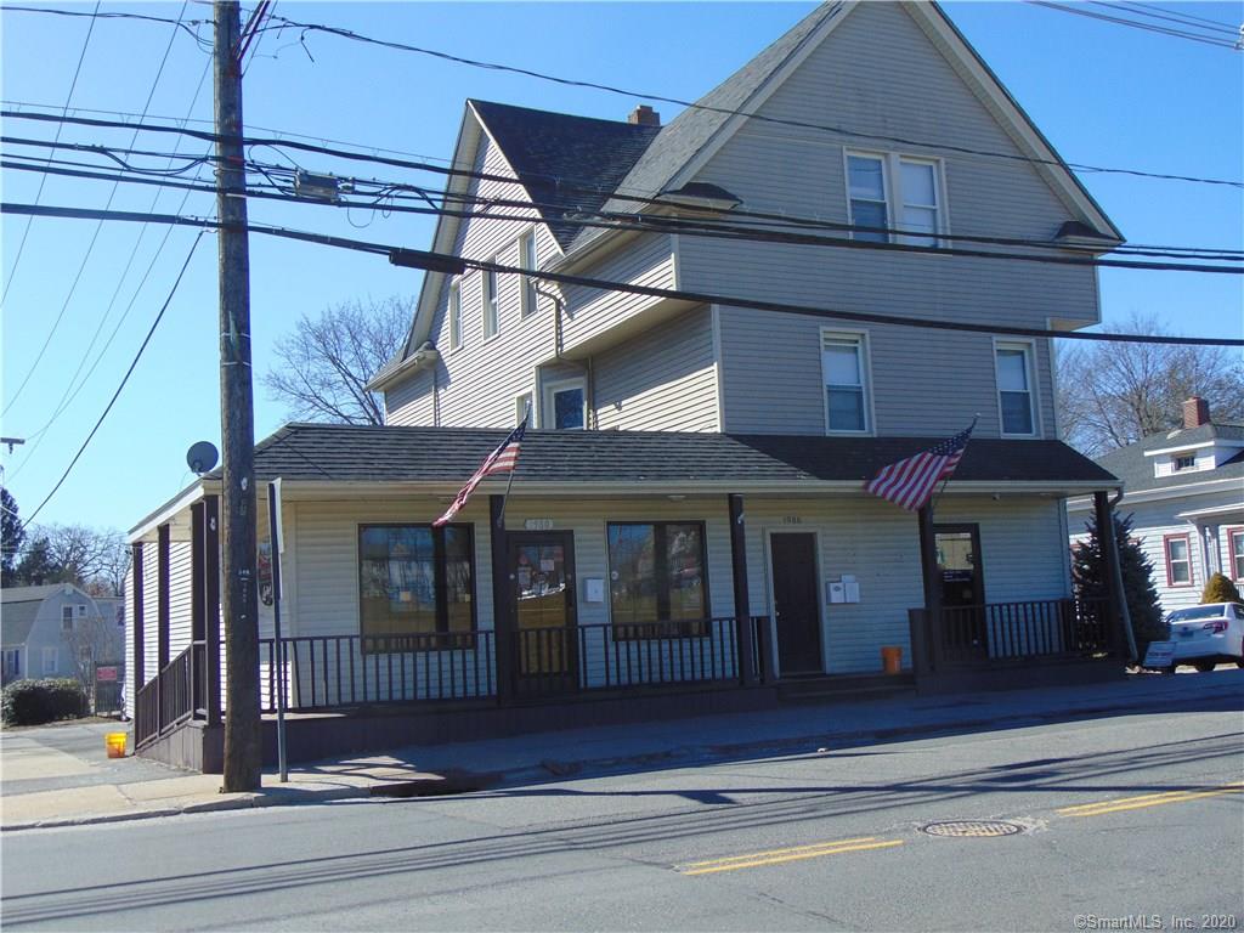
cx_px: 622
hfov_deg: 47.9
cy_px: 466
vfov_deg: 36.8
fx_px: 1402
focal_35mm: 39
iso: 80
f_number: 3.3
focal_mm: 6.9
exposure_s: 1/800
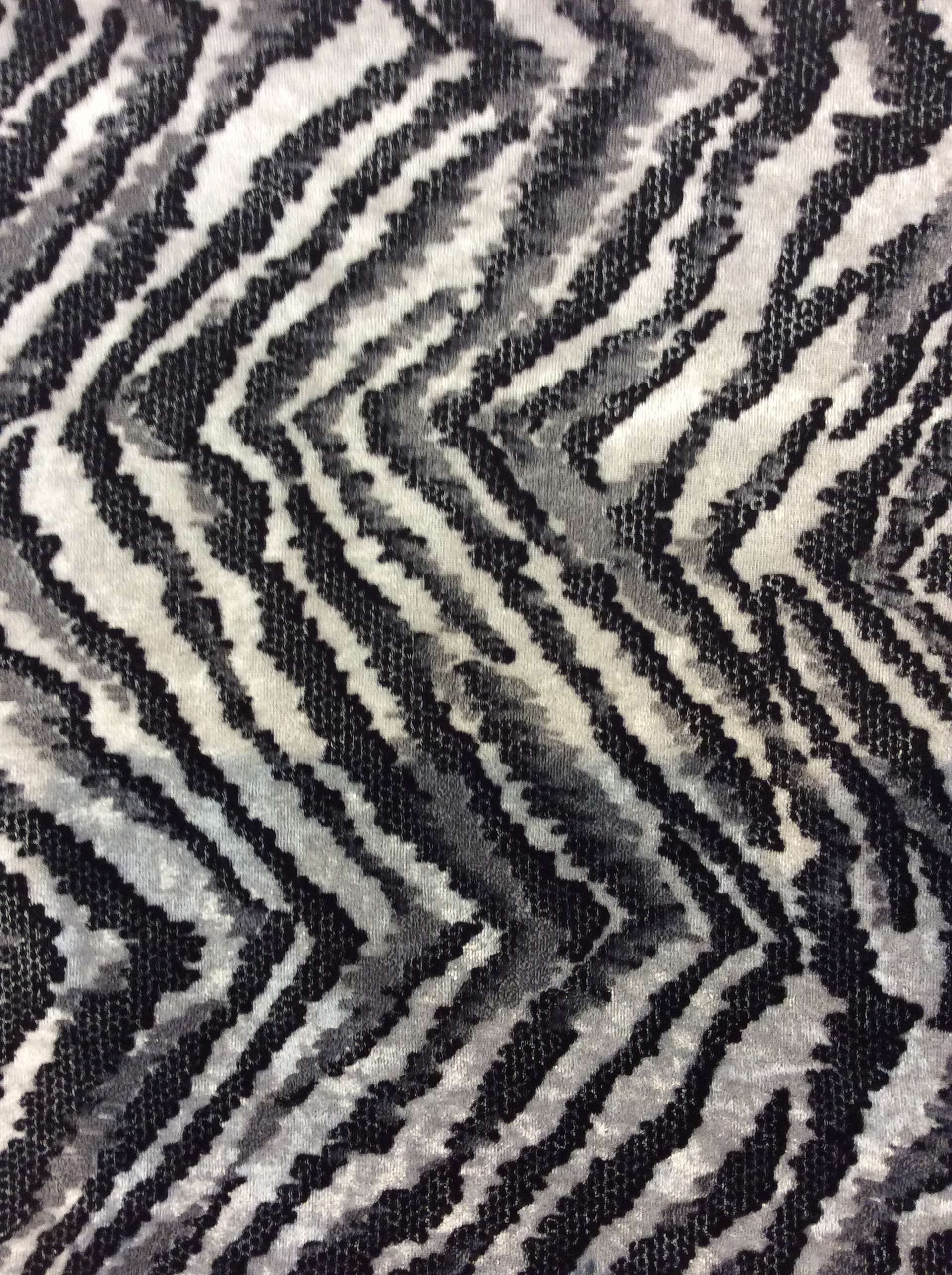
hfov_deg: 44.1
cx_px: 476
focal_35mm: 32
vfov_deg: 56.9
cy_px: 638
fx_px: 1176
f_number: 2.4
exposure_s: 1/24
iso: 80
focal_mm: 3.3
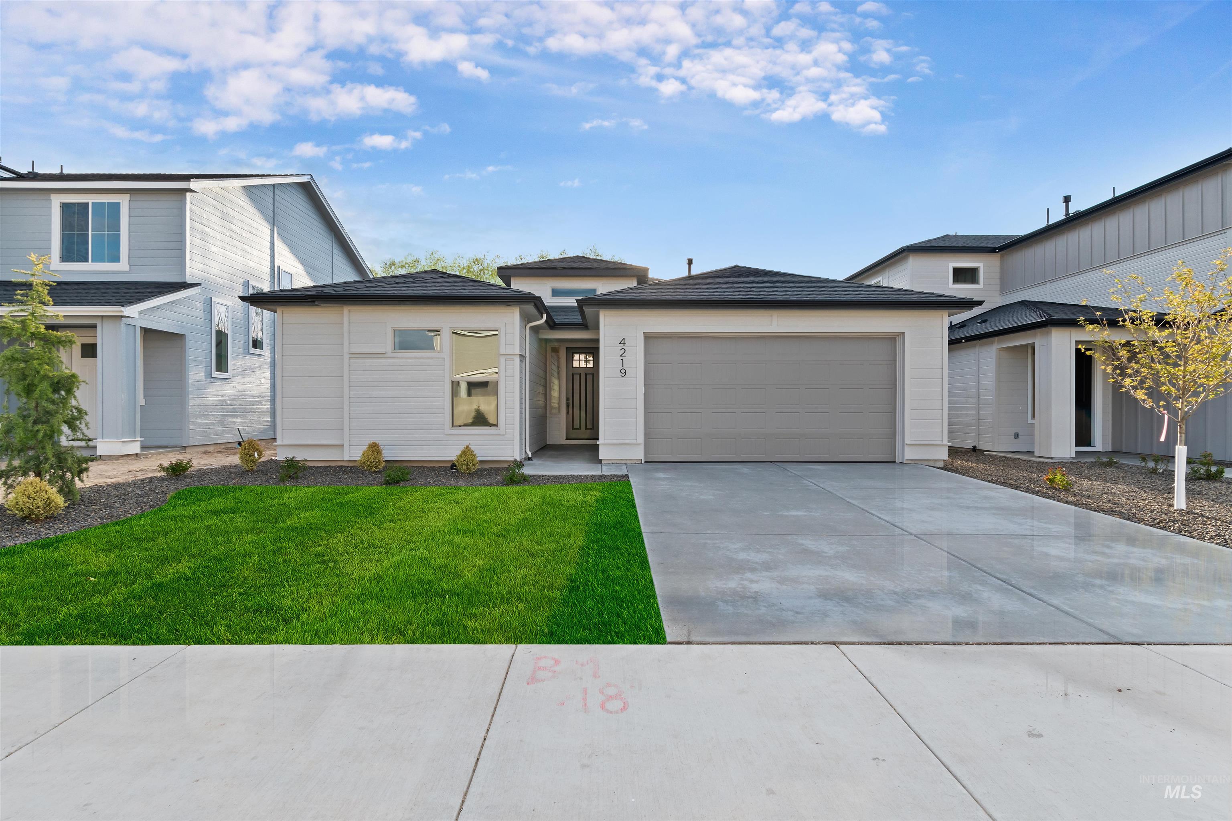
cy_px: 410
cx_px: 616
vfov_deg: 73.7
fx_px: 548
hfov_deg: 96.7
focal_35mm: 16
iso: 320
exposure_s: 1/50
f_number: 11
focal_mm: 11
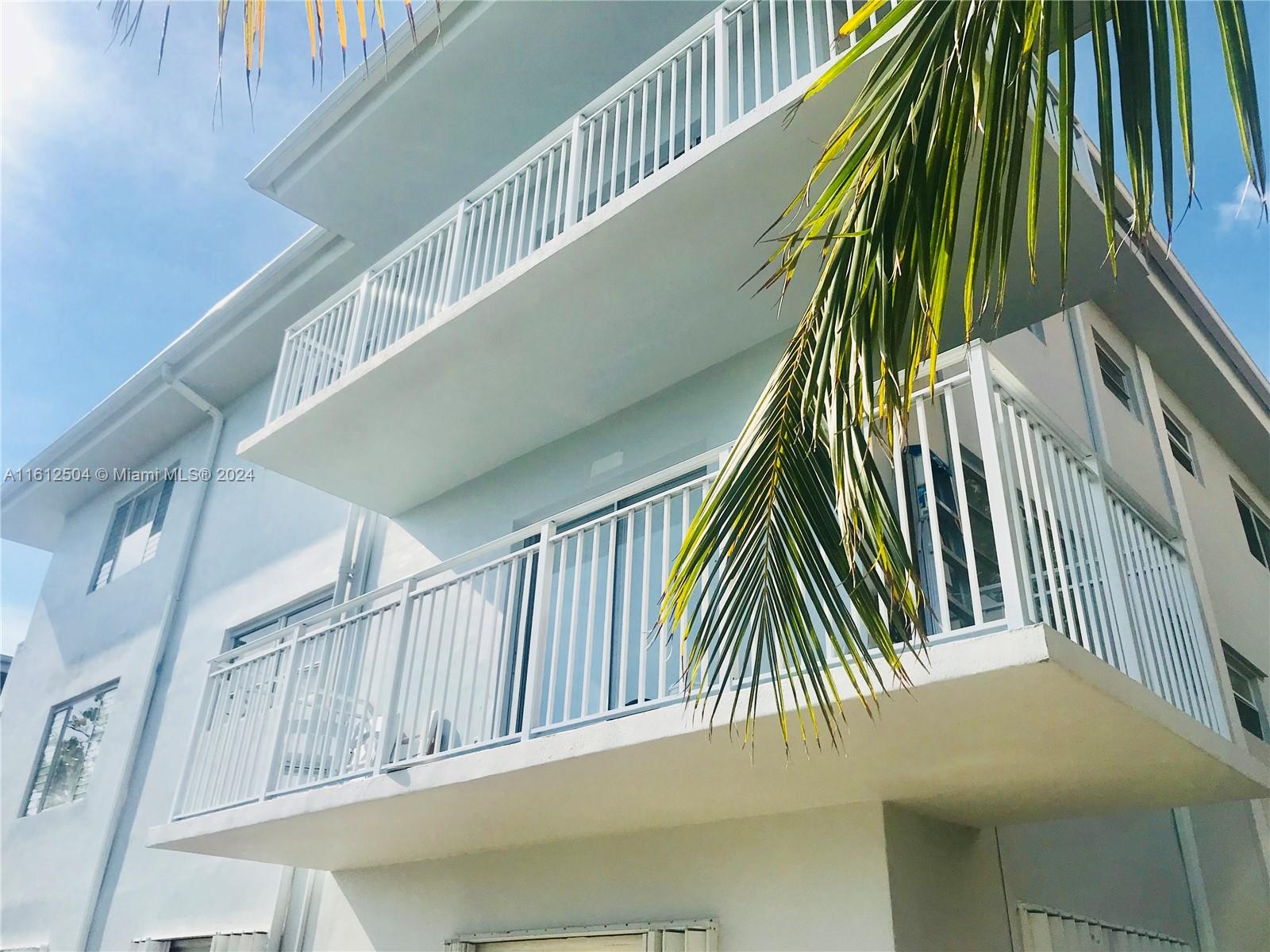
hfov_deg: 63.4
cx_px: 635
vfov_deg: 49.7
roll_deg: -2.3
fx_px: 1027
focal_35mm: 28
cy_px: 476
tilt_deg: +27.9
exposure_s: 1/3300
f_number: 1.8
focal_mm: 3.99
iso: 20
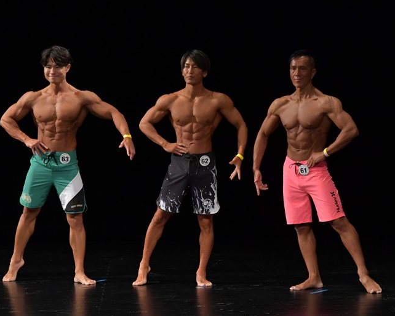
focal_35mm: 323
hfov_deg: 6.0
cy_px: 158
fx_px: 3774
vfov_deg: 4.8
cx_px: 187
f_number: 5.6
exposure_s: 1/400
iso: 3200
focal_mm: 190
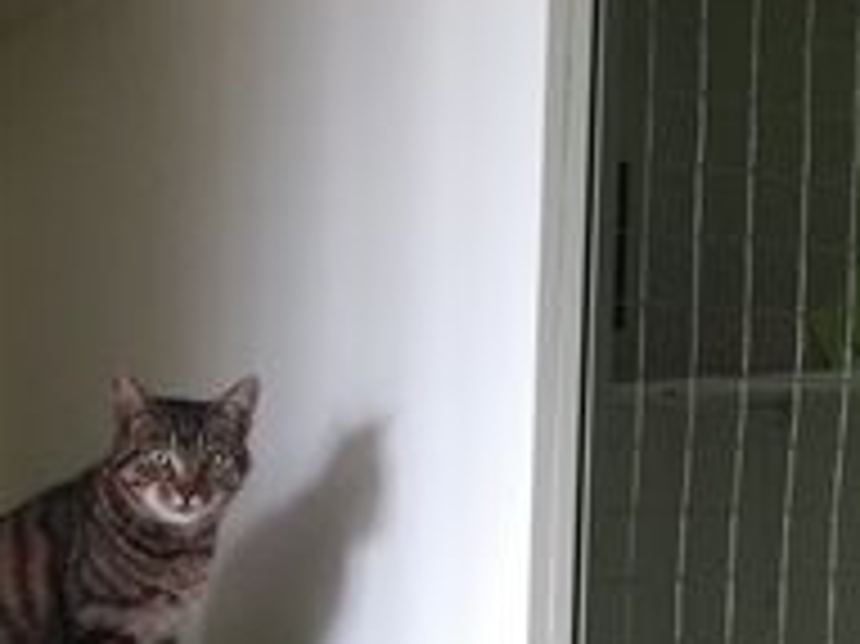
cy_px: 646
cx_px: 252
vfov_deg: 20.9
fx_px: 1688
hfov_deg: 28.3
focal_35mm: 68
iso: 200
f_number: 2.2
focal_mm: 3.83
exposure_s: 1/33.3
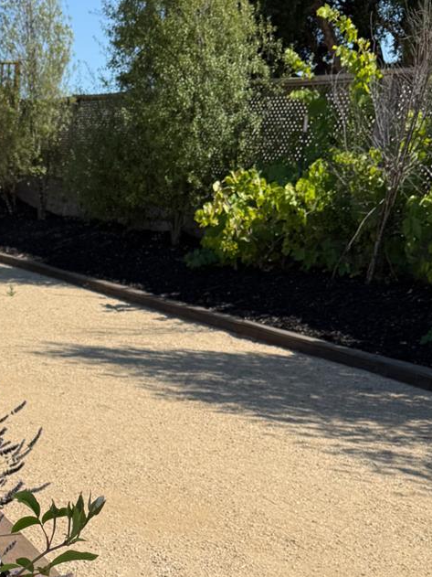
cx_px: -9
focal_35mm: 57
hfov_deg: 24.4
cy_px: 495
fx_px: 949
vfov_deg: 32.5
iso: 80
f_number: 1.78
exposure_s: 1/3953
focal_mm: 6.76
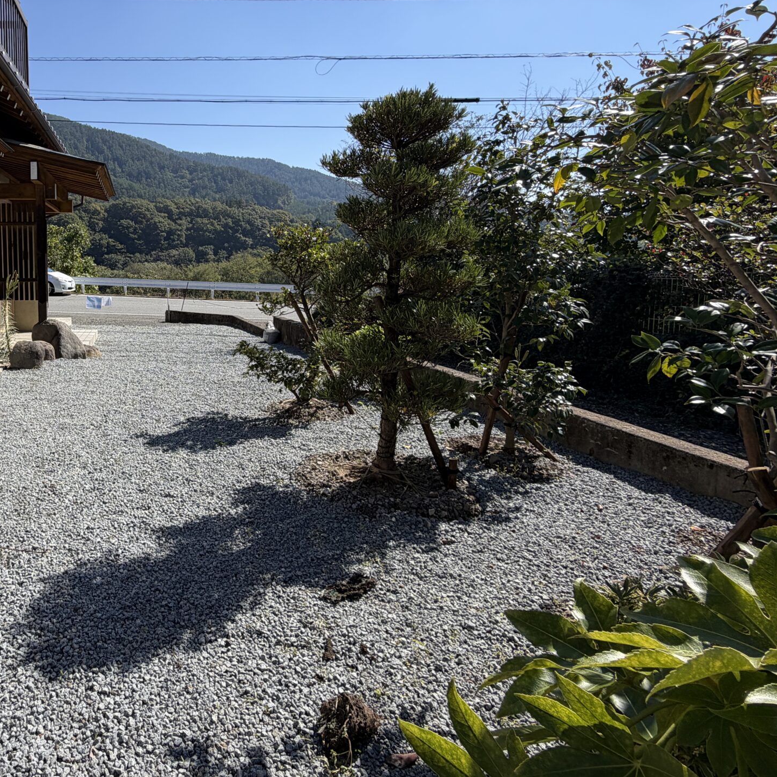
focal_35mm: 22
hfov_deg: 63.5
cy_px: 311
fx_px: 559
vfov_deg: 68.9
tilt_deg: -4.1
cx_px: 154
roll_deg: +0.6
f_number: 2.2
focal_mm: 2.22
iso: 20
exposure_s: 1/830
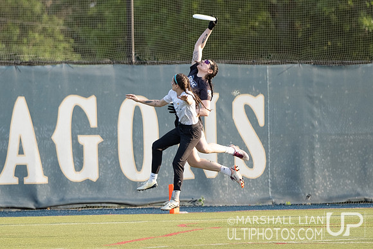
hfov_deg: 5.0
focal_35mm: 408
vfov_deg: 3.4
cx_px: 135
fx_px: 4232
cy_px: 97
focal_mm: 140
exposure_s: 1/1000
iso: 500
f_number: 2.8
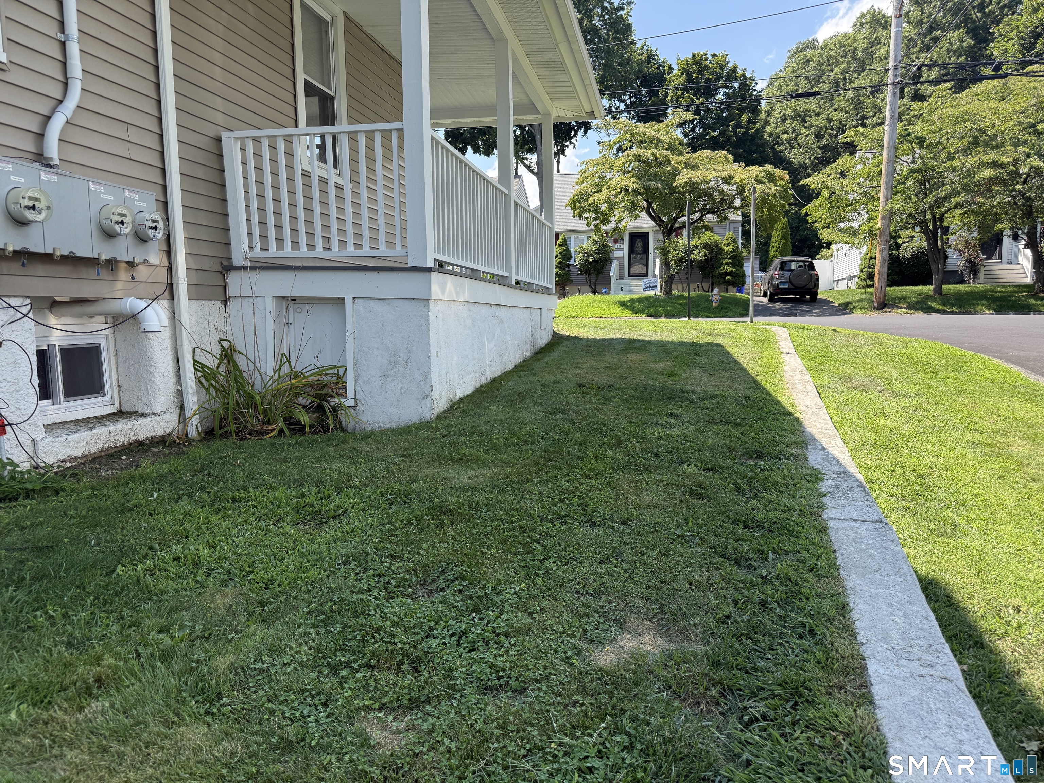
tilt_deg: -6.0
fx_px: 724
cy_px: 392
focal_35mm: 24
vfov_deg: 56.8
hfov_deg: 71.6
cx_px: 522
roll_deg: +0.9
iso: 100
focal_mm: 6.76
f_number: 1.78
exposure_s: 1/1385
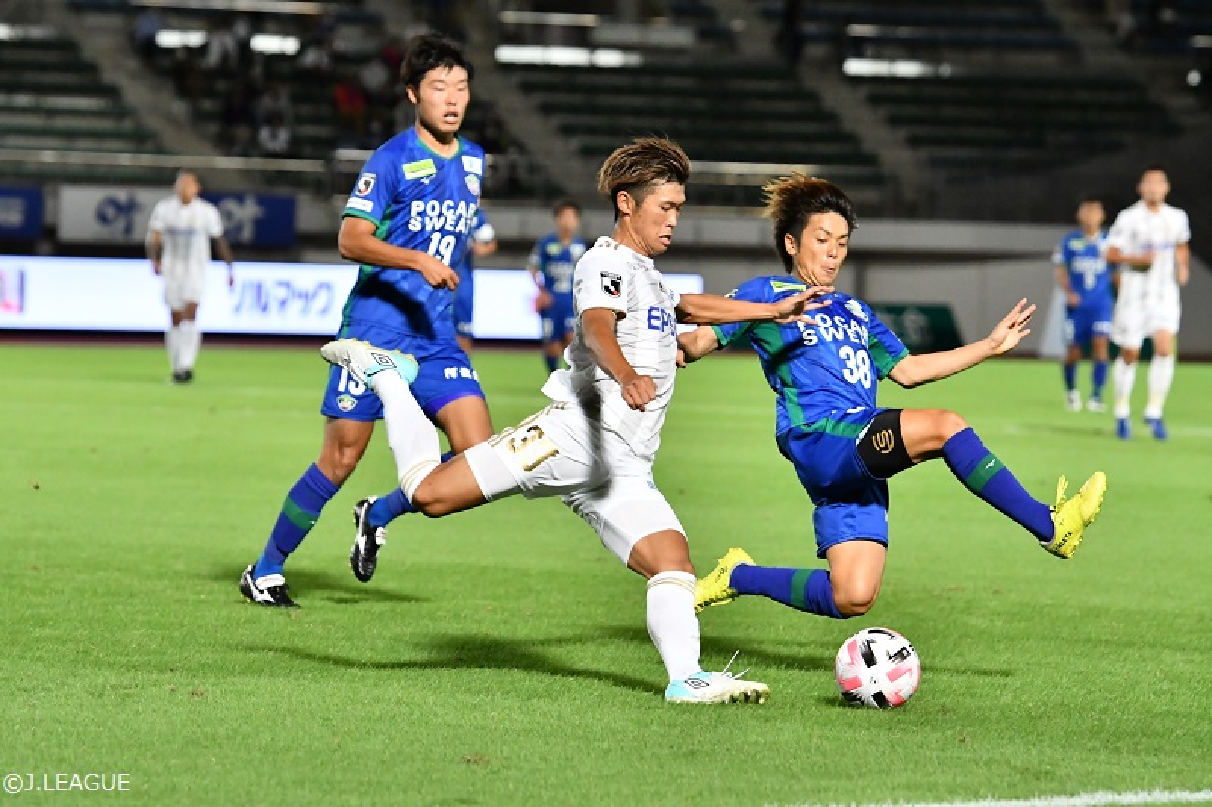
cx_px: 606
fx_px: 8078
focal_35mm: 240
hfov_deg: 8.6
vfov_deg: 5.7
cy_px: 404
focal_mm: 160
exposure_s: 1/1600
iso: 4500
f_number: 5
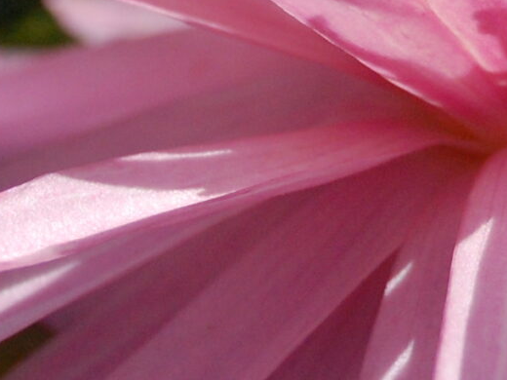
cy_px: -61
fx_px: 5717
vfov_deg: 3.8
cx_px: 642
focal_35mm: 390
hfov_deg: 5.1
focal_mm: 55
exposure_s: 1/4000
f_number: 5.6
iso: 800
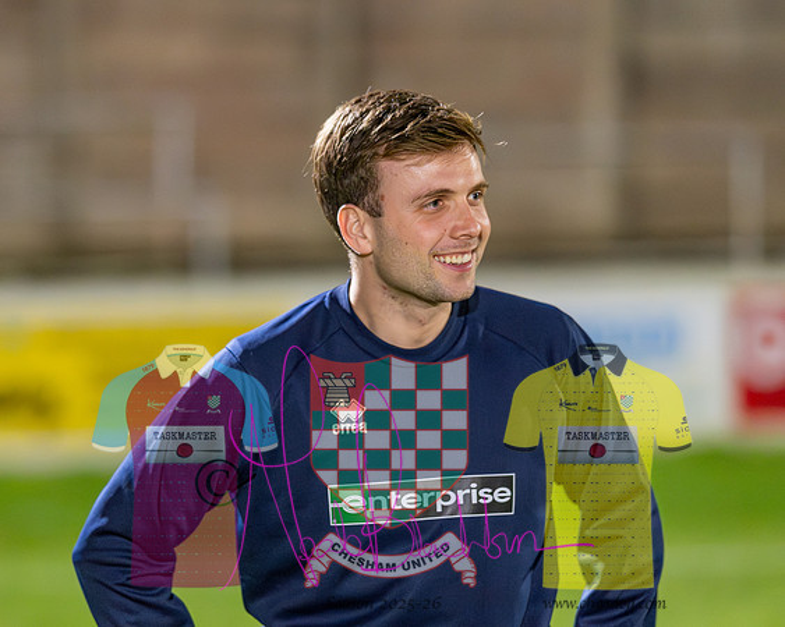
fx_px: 5286
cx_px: 314
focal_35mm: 228
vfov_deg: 6.8
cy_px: 314
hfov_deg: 8.5
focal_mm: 135
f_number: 1.8
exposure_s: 1/1250
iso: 5000
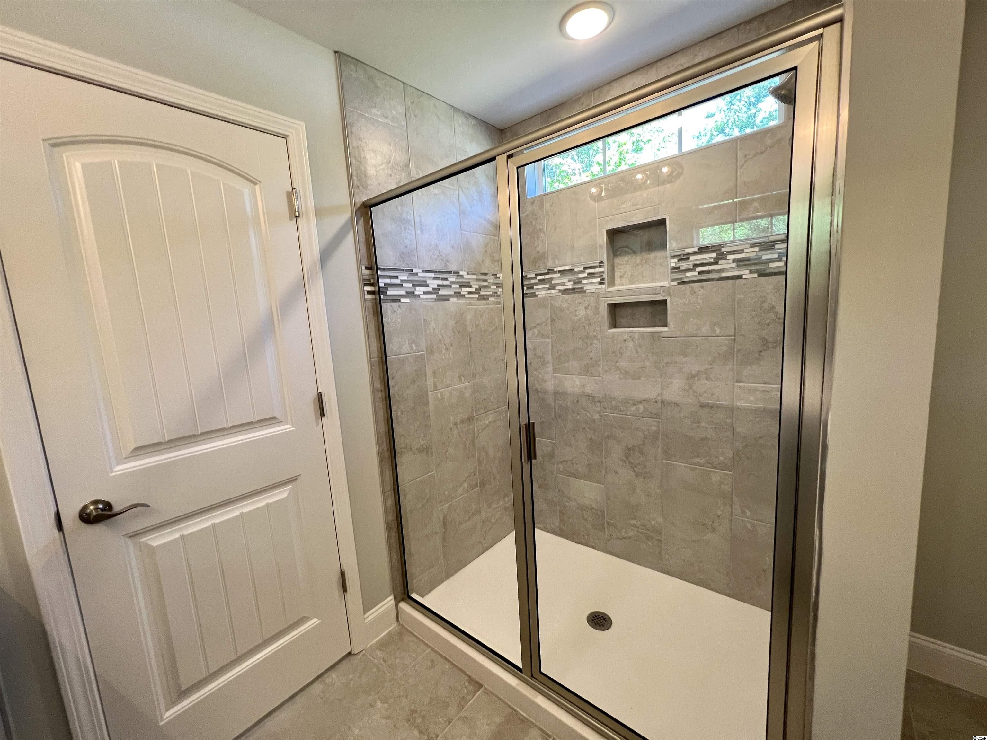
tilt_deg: -9.2
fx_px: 371
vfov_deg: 89.9
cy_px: 370
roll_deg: +3.3
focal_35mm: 13
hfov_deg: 106.2
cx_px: 494
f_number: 1.8
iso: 200
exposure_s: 1/120
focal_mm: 1.57
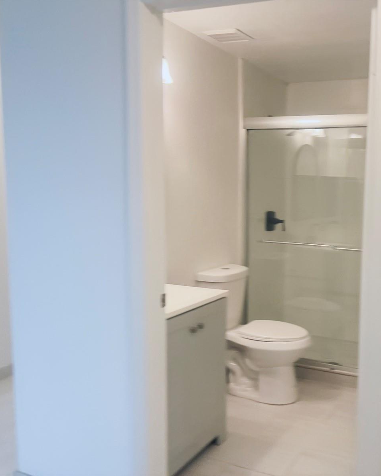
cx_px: 305
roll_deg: -2.9
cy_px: 238
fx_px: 479
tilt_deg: -4.8
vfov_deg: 52.8
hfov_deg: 41.5
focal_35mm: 34
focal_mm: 5.7
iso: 250
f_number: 1.5
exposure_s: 1/60
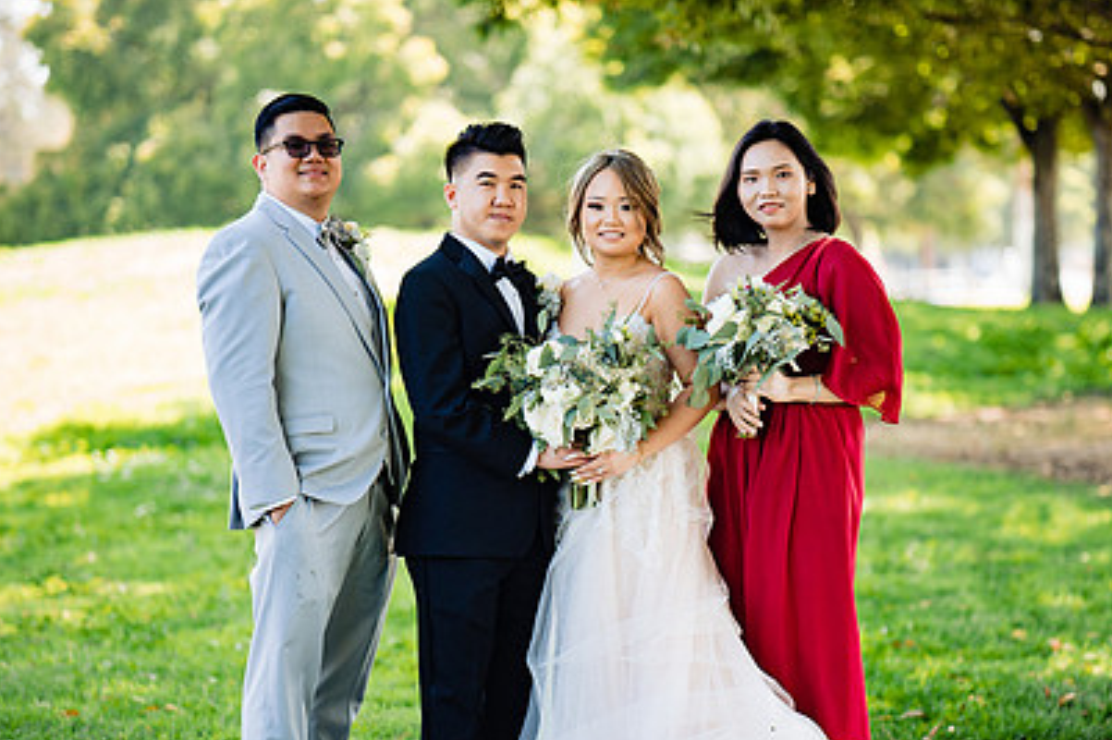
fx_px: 3798
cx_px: 582
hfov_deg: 16.7
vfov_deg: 11.1
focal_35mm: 123
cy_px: 467
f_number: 1.8
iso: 100
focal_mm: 85
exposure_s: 1/200
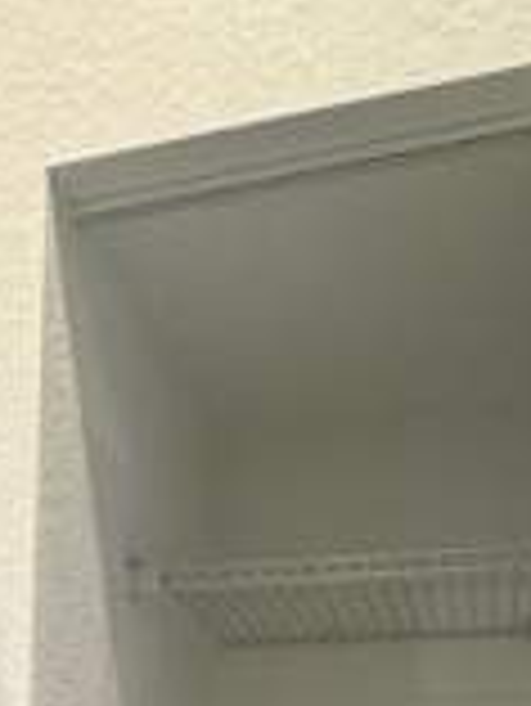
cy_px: 1075
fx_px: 1164
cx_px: 45
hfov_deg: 24.9
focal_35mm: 57
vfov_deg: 25.1
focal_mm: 2.22
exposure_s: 1/60
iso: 160
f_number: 2.2
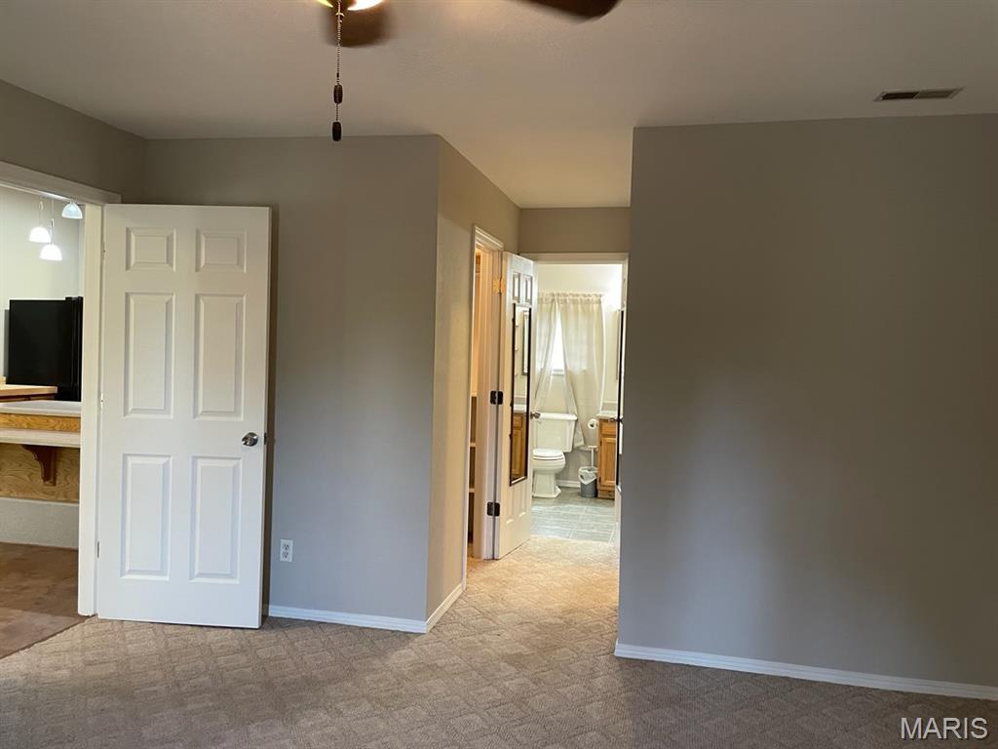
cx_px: 499
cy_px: 374
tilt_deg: -0.6
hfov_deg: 67.3
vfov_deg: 53.1
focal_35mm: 26
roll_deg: -1.5
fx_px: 750
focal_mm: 4.2
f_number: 1.6
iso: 320
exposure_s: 1/60
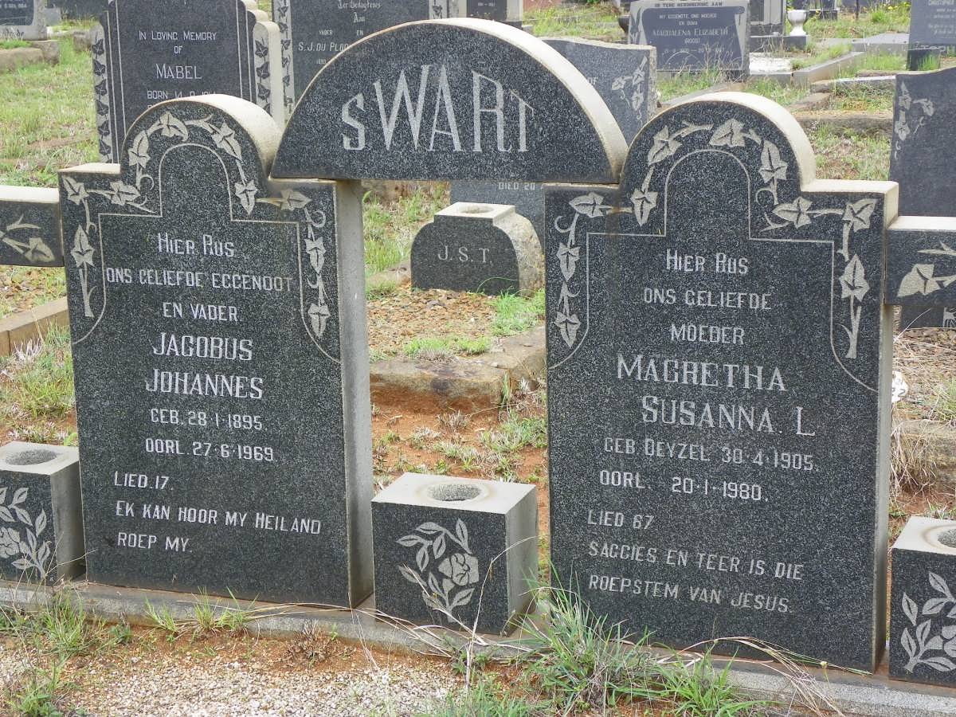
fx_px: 1878
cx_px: 478
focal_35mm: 68
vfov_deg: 21.6
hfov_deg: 28.6
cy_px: 358
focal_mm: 12.1
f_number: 3.5
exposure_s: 1/125
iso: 64
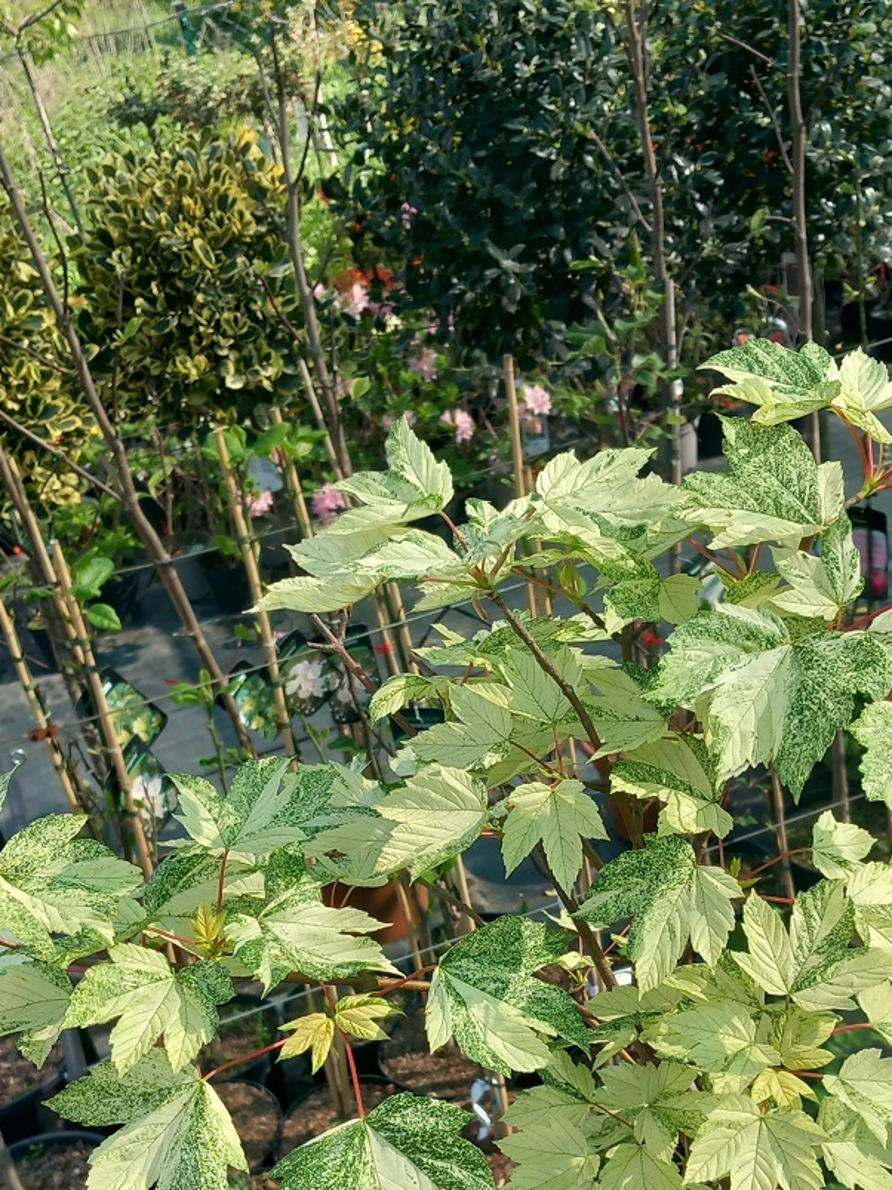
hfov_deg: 30.3
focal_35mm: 48
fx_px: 1650
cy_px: 834
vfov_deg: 39.0
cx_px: 445
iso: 20
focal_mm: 4
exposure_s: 1/103
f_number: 1.8
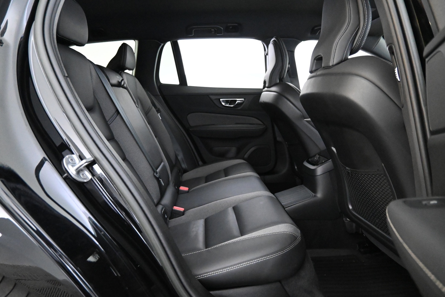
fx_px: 297
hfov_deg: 73.7
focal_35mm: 24
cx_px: 222
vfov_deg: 53.1
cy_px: 148
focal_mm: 16
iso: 9000
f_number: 3.5
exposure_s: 1/25
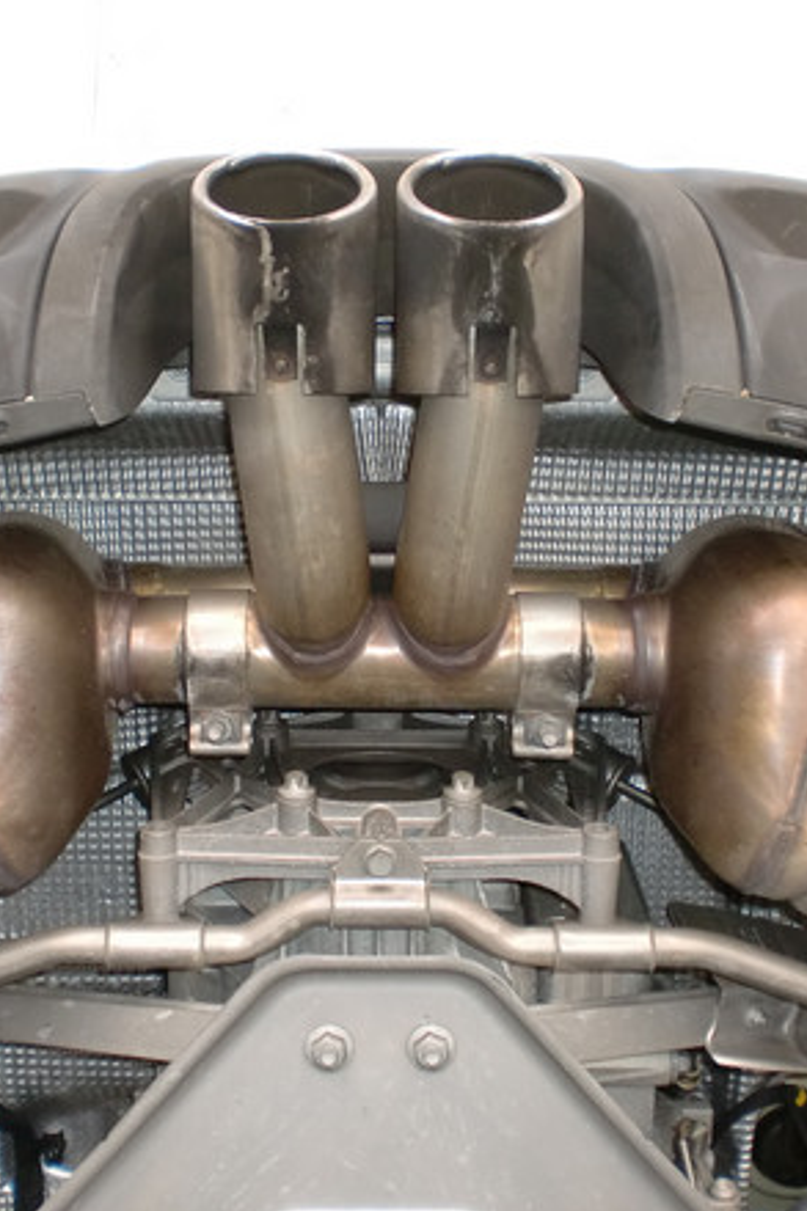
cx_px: 322
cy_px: 622
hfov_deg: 25.4
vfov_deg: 37.5
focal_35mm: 53
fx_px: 1783
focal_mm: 6.3
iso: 125
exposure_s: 1/60
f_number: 3.1
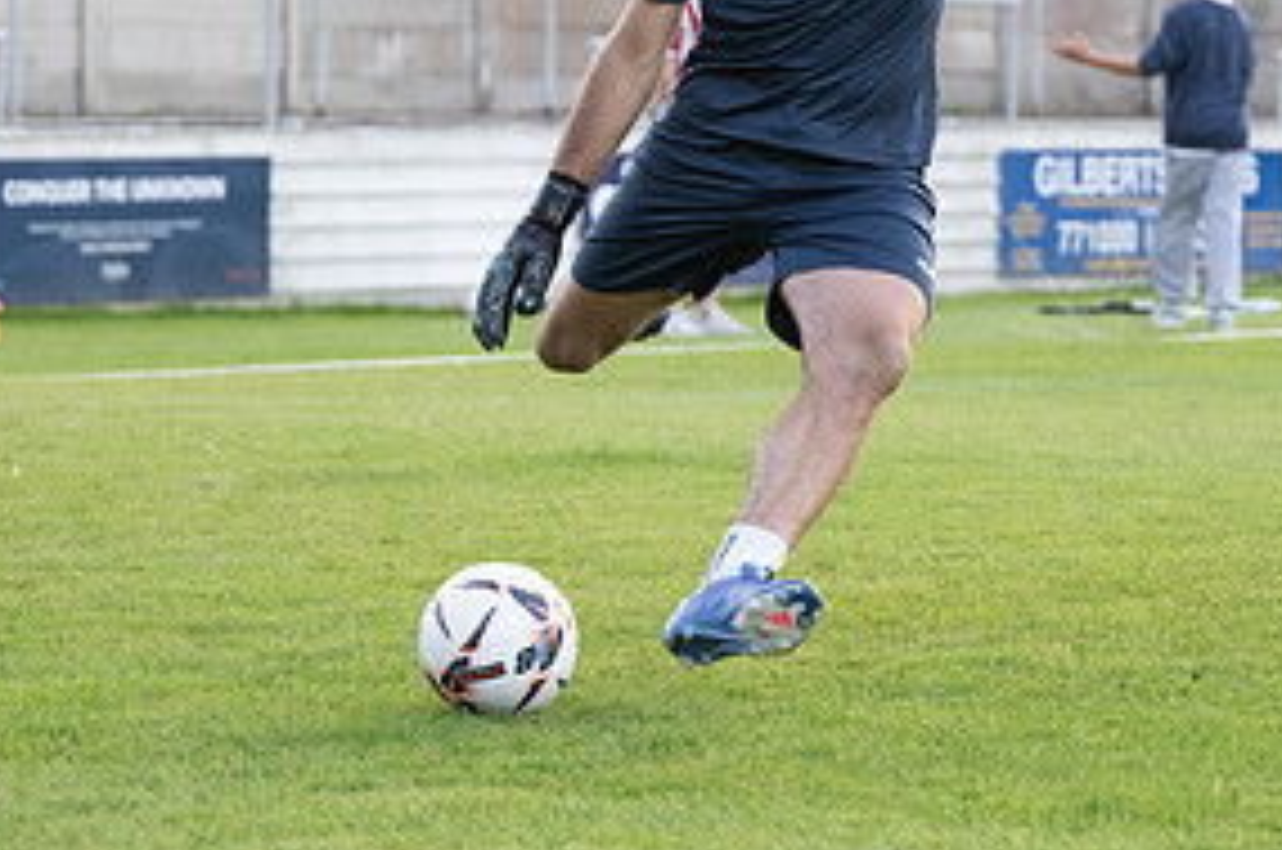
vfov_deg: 6.4
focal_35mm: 214
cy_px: 288
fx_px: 7608
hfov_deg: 9.6
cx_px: 666
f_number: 2.8
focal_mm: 70
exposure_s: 1/640
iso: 1000
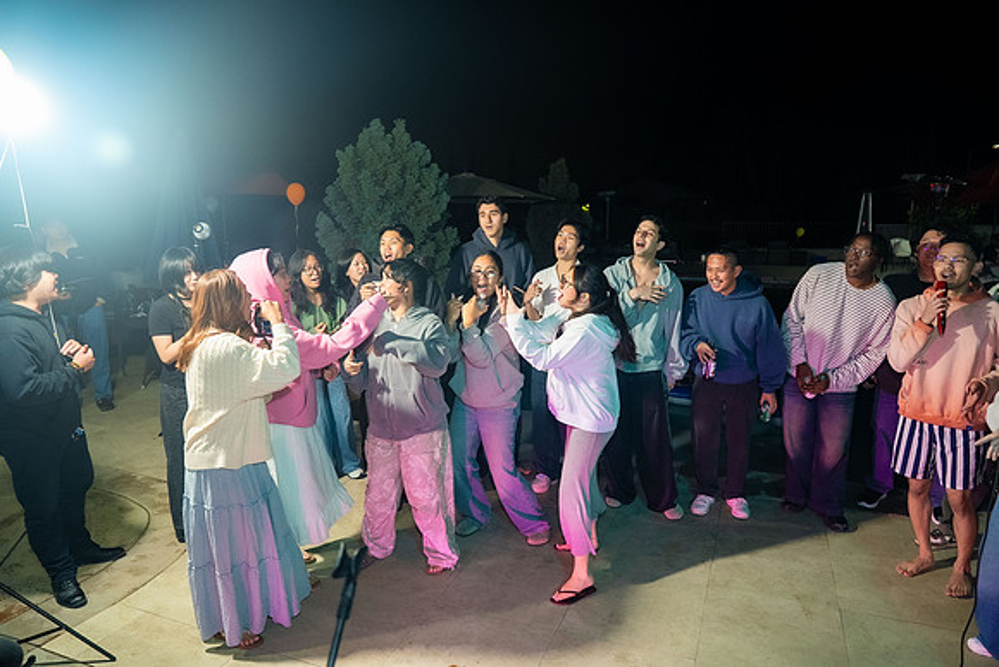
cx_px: 500
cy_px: 334
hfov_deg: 73.7
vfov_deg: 53.2
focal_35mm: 24
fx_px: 666
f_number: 2.8
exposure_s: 1/160
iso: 1000
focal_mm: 24
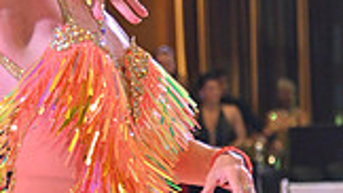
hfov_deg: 7.7
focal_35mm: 281
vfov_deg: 4.3
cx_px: 37
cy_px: 284
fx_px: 2555
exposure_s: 1/400
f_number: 4
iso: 2500
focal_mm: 75
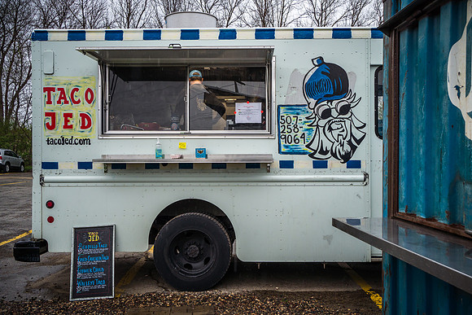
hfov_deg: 52.3
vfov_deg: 36.3
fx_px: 480
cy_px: 163
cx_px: 246
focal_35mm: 37
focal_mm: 35
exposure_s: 1/320
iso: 1250
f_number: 8
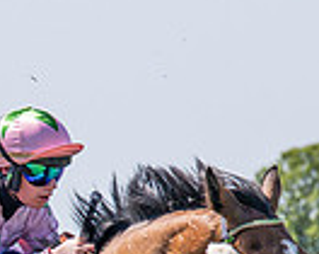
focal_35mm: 532
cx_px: -123
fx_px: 5012
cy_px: 387
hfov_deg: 3.6
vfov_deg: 2.9
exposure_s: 1/1600
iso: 200
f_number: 4
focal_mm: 84
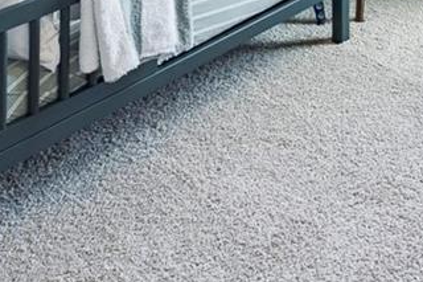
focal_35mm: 75
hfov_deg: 24.2
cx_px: 526
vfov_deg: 14.1
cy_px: -342
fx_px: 881
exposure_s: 1/160
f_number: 2.8
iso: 125
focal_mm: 10
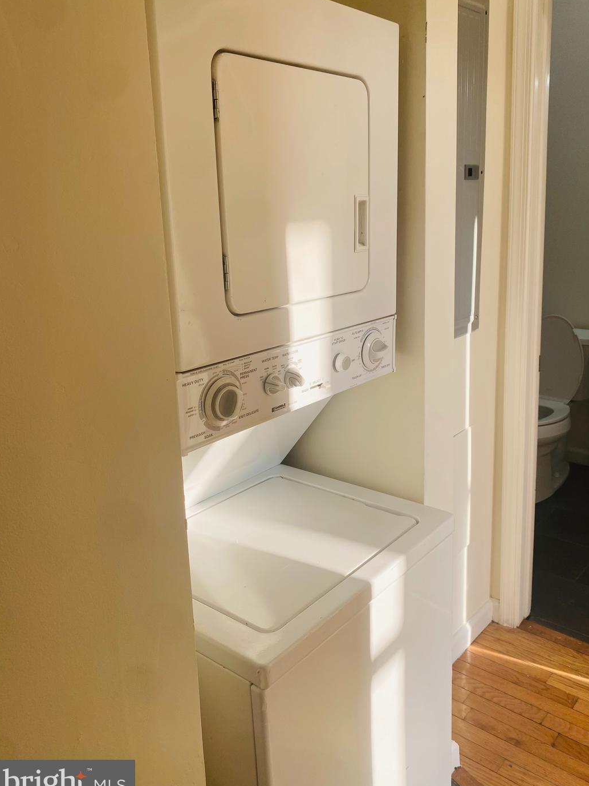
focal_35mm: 29
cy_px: 368
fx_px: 658
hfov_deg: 48.2
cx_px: 321
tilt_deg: -12.6
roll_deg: +1.5
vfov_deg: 61.6
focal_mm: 4.25
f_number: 1.8
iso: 32
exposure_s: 1/296
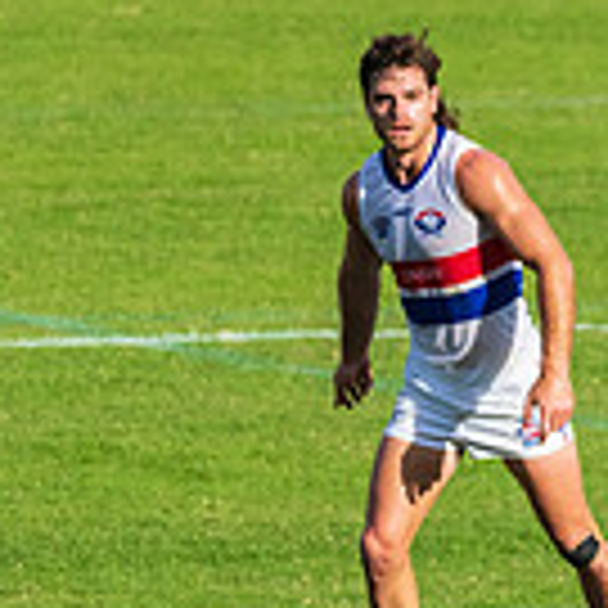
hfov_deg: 2.2
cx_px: 1248
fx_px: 16016
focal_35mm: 806
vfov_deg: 2.2
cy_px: 528
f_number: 5.3
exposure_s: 1/6400
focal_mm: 210
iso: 1000
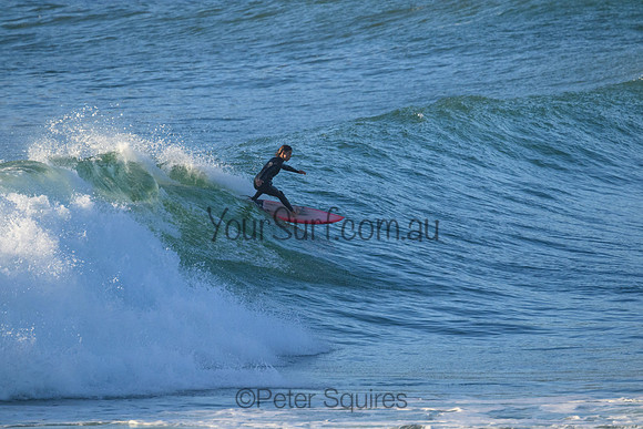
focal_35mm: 660
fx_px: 11791
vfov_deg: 2.1
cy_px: 214
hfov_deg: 3.1
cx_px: 322
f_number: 11
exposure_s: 1/2000
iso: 2500
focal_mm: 660
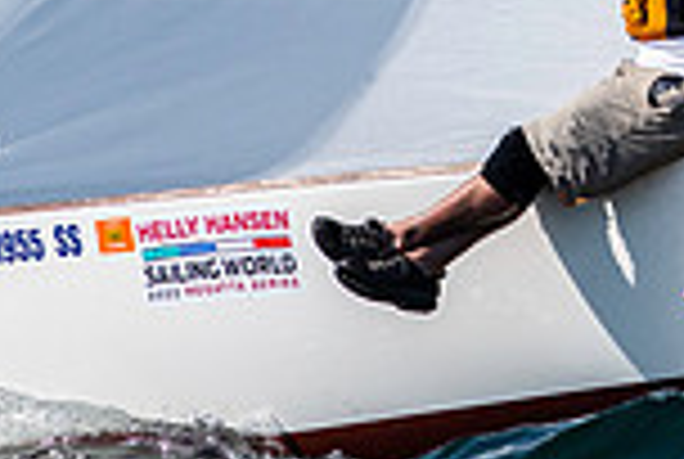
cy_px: -245
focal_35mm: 1713
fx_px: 32610
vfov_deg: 0.8
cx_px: 855
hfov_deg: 1.2
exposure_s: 1/3200
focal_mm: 300
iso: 200
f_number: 5
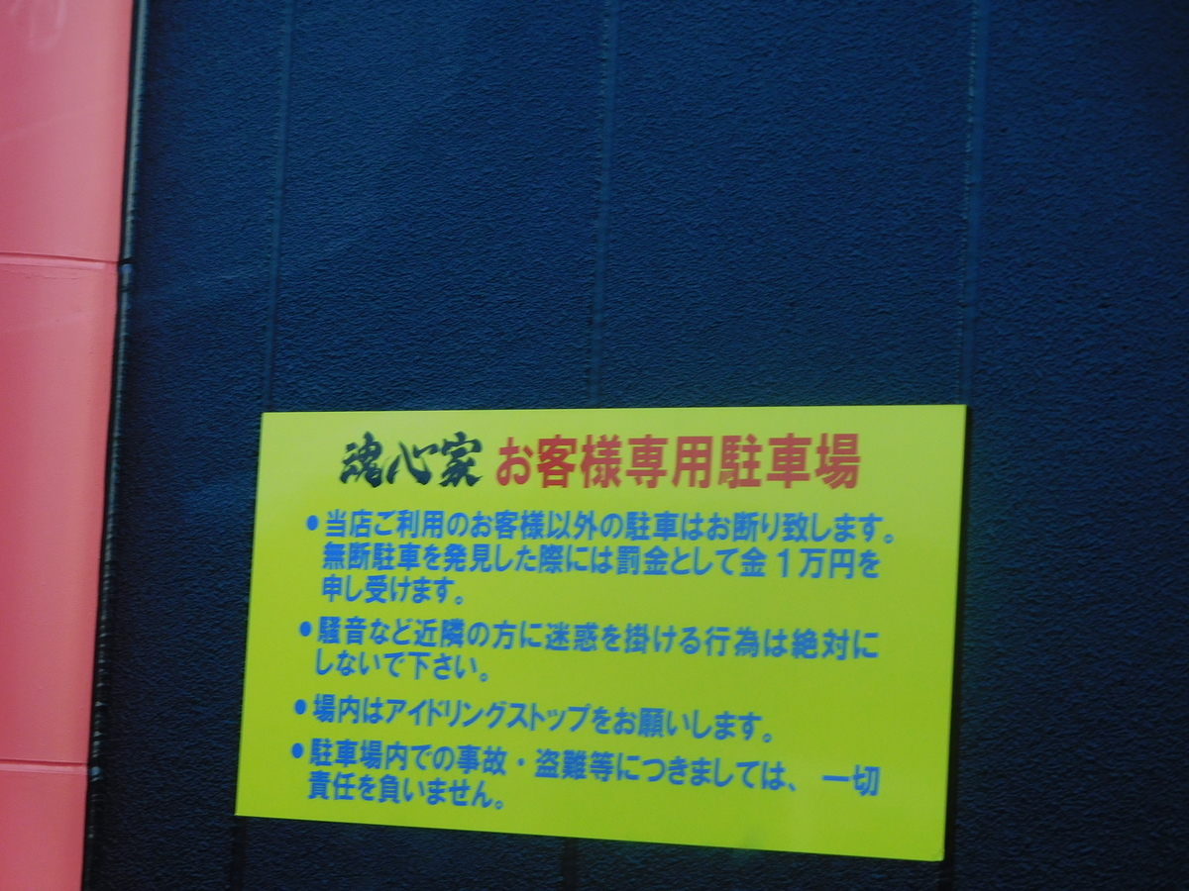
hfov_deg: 17.6
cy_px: 446
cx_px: 594
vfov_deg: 13.2
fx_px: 3847
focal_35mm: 112
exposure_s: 1/30
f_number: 4.9
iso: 220
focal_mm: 20
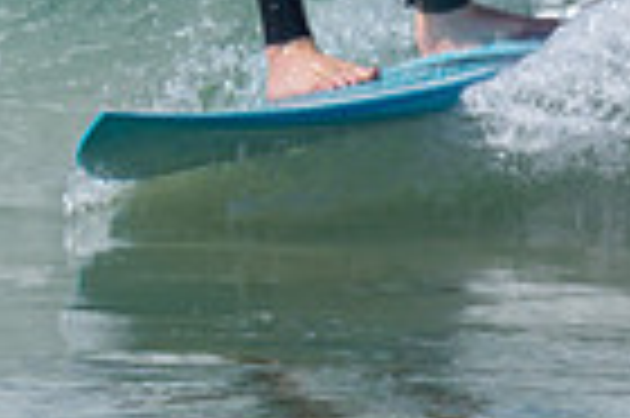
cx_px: 156
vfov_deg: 0.3
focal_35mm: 4550
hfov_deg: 0.5
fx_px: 79531
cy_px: -212
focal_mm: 800
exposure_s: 1/2000
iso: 280
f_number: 6.3
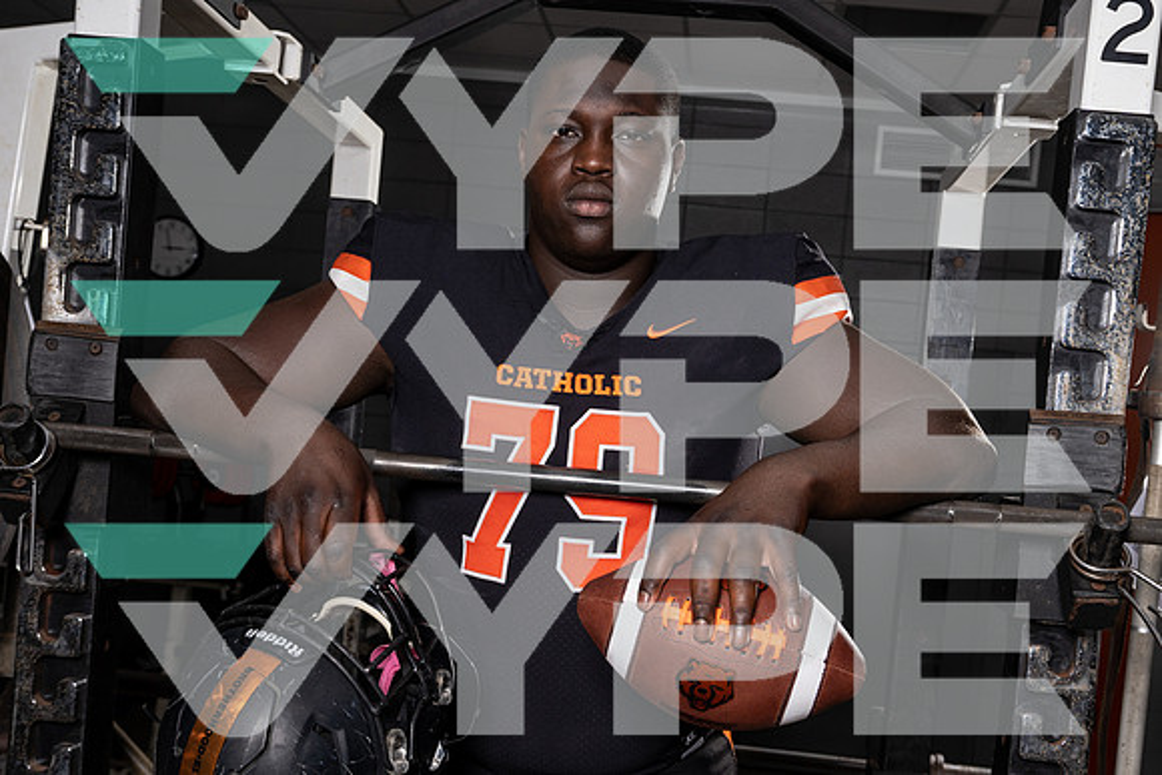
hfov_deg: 41.1
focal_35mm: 48
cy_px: 487
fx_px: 1550
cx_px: 608
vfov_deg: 28.0
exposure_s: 1/250
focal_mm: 36
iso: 200
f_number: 6.3
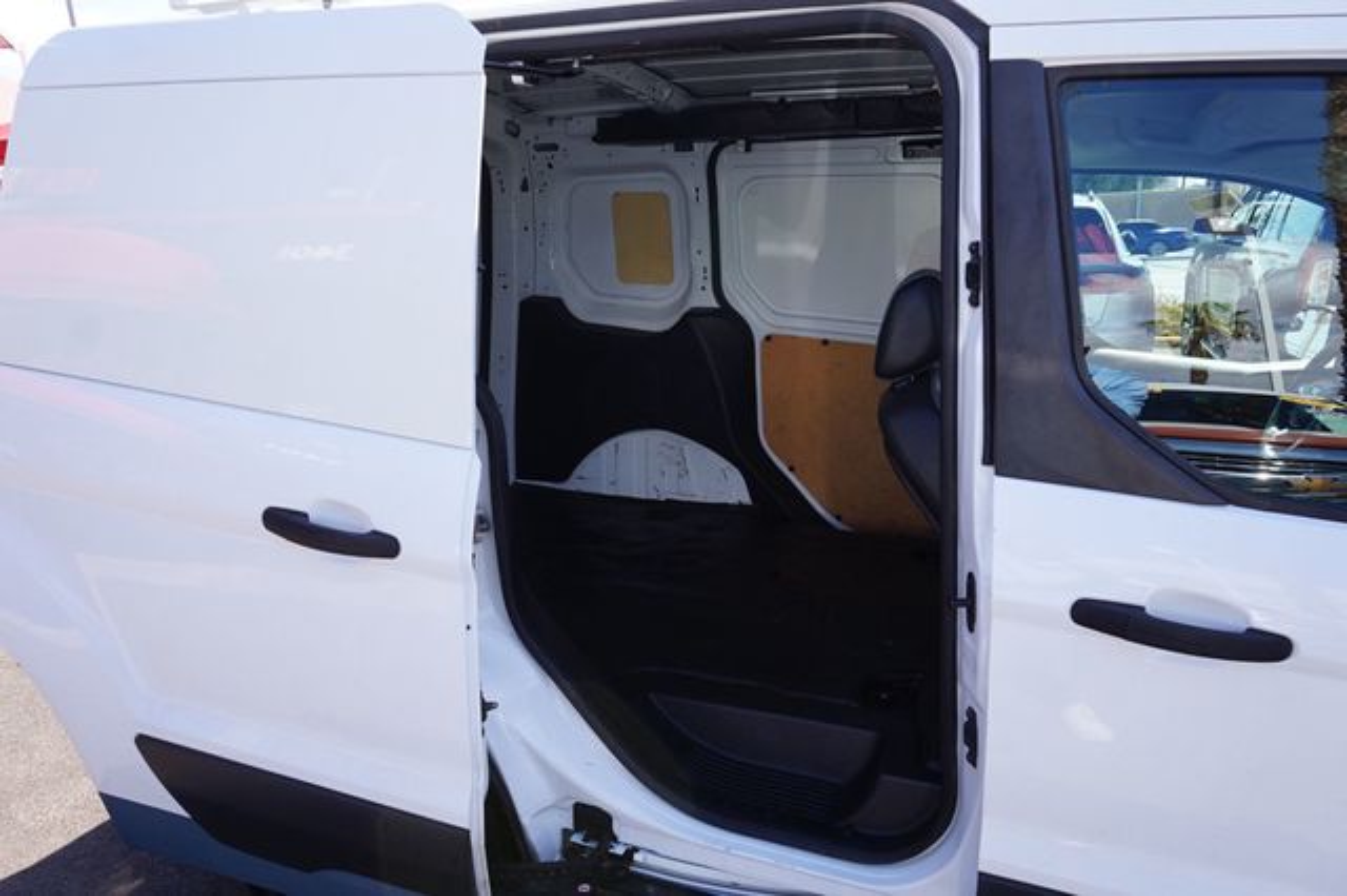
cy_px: 448
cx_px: 674
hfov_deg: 73.8
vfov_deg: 53.1
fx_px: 897
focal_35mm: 24
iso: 100
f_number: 8
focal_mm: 16
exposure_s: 1/80
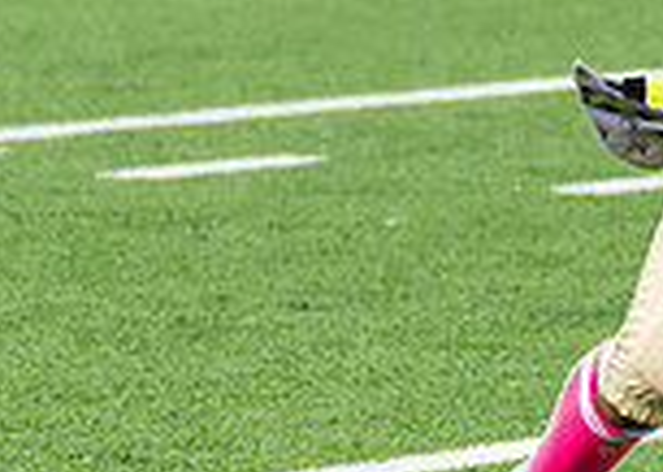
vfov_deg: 2.1
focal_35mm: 688
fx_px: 12943
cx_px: 759
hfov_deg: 2.9
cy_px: 374
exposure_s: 1/1000
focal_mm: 79
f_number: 2.8
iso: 400
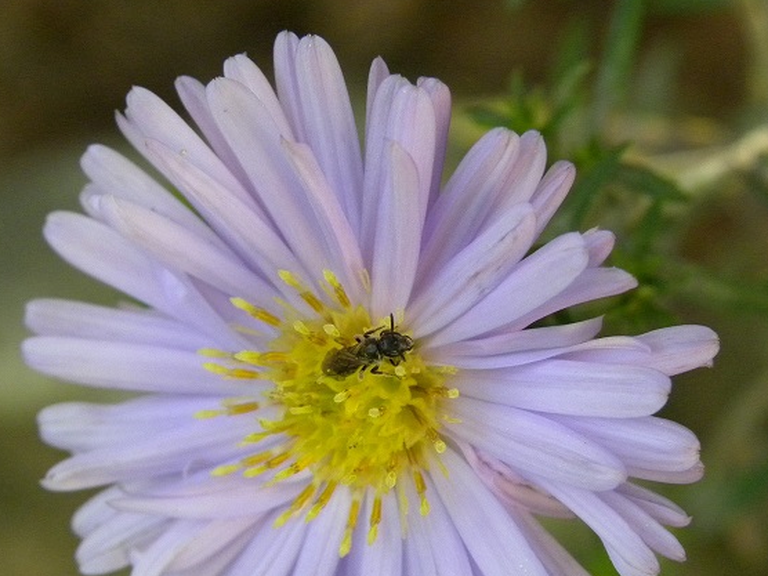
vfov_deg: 9.8
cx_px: 413
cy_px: 399
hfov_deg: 13.1
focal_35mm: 151
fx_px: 3350
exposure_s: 1/267
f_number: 4
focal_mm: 18.8
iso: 400
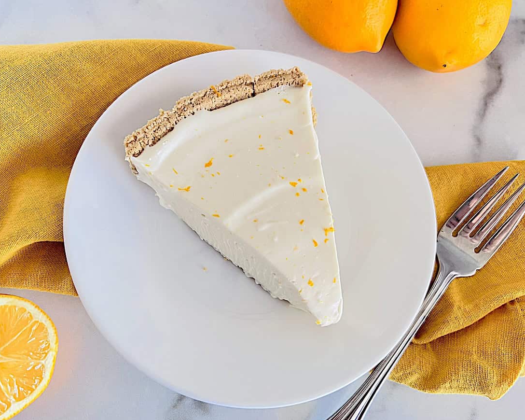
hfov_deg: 62.2
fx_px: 435
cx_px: 251
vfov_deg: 51.5
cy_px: 209
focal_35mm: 28
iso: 200
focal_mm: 5.7
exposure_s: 1/60
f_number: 1.5
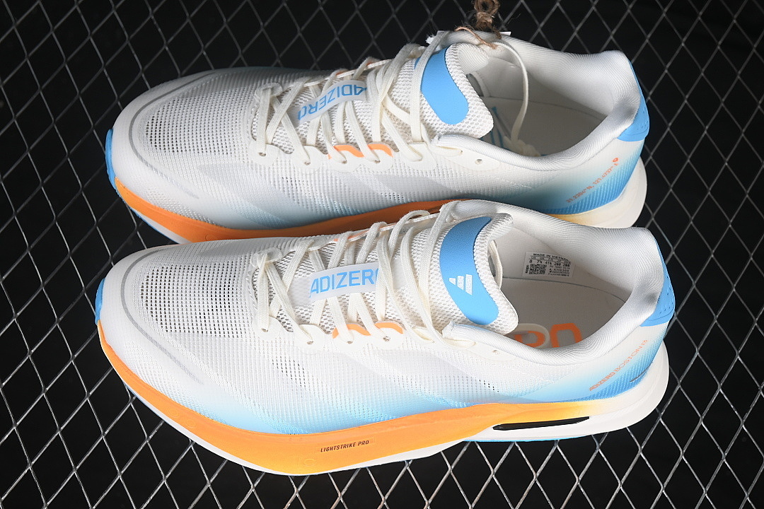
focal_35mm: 75
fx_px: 1592
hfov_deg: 27.0
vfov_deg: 18.2
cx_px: 382
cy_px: 254
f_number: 7.1
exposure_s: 1/80
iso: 160
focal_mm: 50
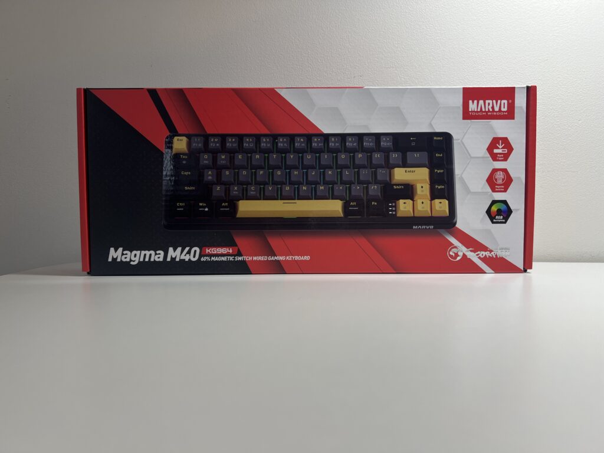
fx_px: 454
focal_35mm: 26
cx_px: 302
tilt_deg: -3.7
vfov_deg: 53.1
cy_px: 226
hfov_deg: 67.3
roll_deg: +0.4
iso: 50
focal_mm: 5.7
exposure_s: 1/100
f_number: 1.5
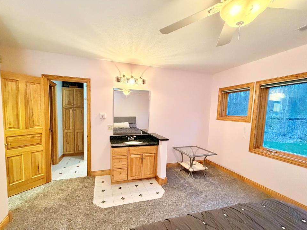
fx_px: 133
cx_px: 143
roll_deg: -1.4
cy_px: 122
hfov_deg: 98.0
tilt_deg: -4.5
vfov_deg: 81.7
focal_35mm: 15
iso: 800
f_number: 2.2
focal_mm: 2.22
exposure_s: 1/60
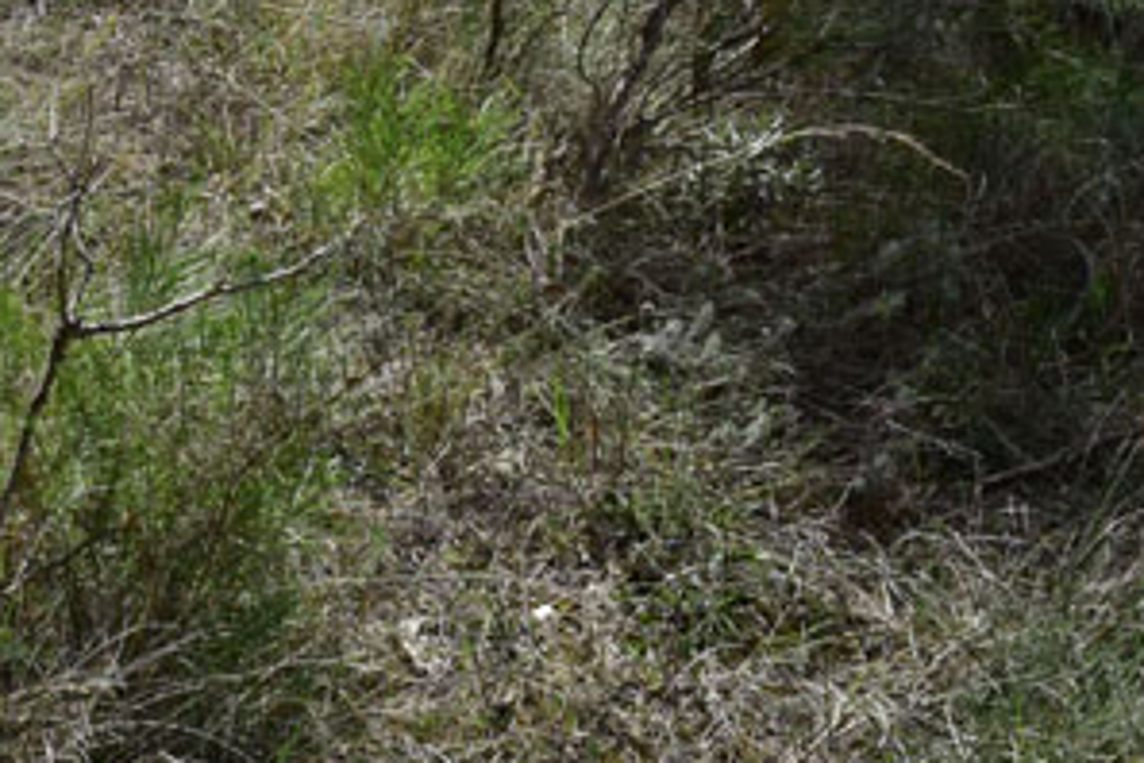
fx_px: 3209
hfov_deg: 18.7
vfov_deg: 12.6
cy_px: -487
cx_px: -362
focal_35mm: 101
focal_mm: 20
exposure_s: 1/400
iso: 400
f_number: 14
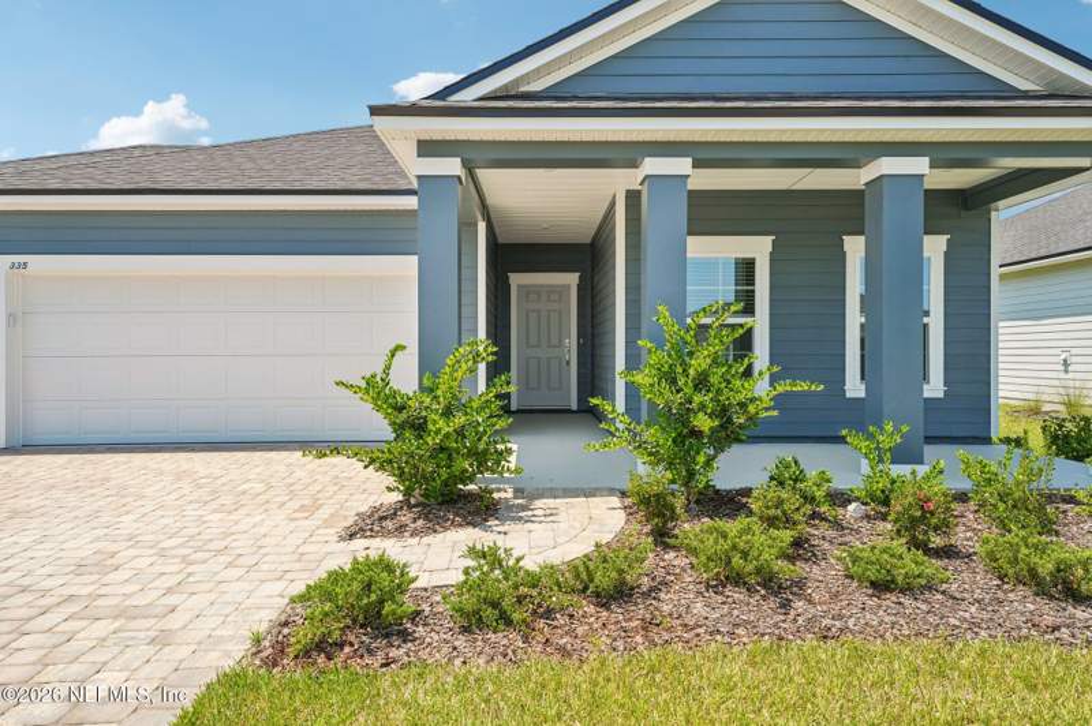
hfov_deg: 73.8
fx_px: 727
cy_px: 363
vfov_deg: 53.1
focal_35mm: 24
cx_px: 546
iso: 400
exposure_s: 1/250
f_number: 10
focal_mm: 24
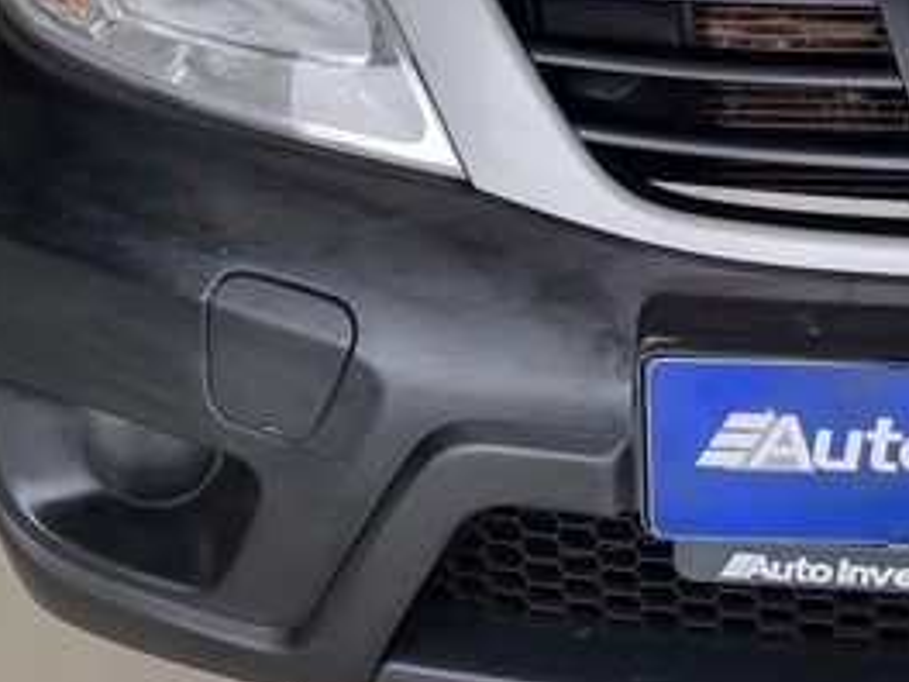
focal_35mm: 101
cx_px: 1026
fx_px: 2652
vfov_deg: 13.8
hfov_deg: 18.6
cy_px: -338
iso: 50
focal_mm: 5.4
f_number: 1.8
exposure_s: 1/125
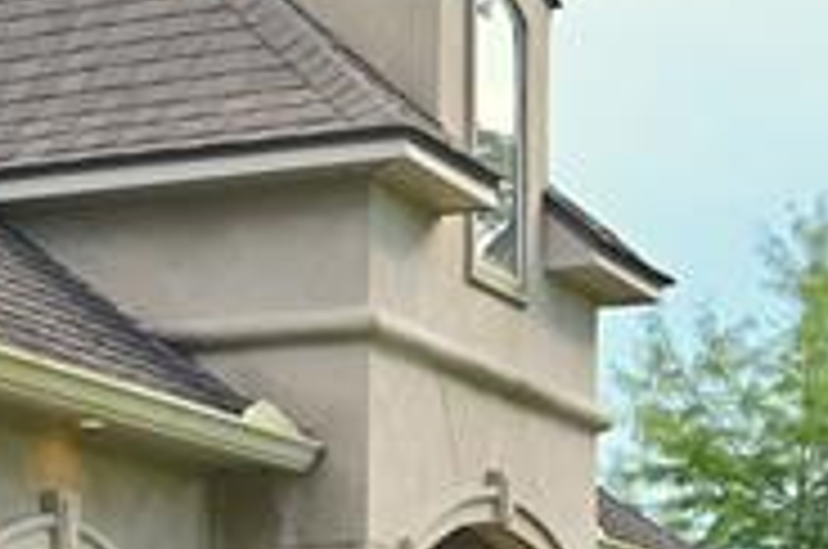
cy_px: 821
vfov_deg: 9.1
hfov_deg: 13.9
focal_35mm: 146
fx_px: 3352
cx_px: 9
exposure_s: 1/80
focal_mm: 42
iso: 125
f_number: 8
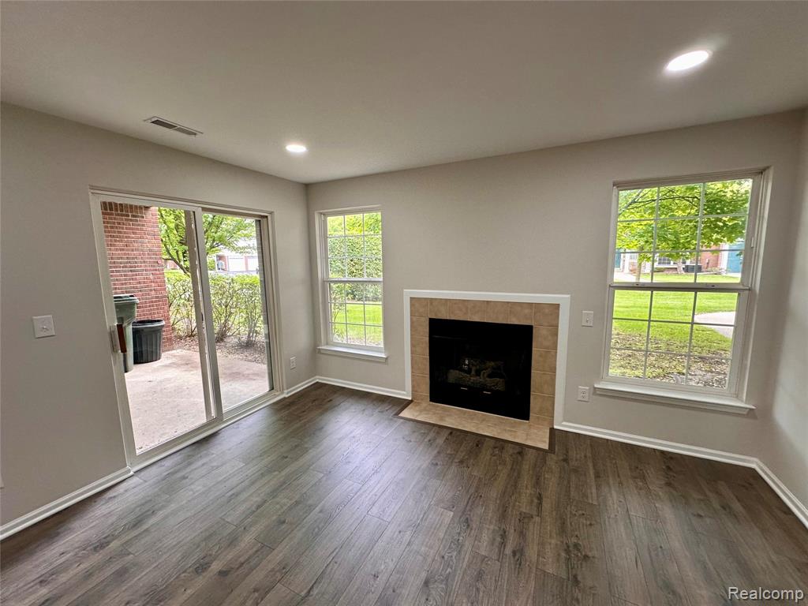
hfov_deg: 102.1
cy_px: 303
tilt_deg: -7.4
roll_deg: +1.1
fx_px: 327
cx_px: 404
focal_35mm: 14
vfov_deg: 85.7
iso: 160
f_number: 2.2
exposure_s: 1/120
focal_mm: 2.22
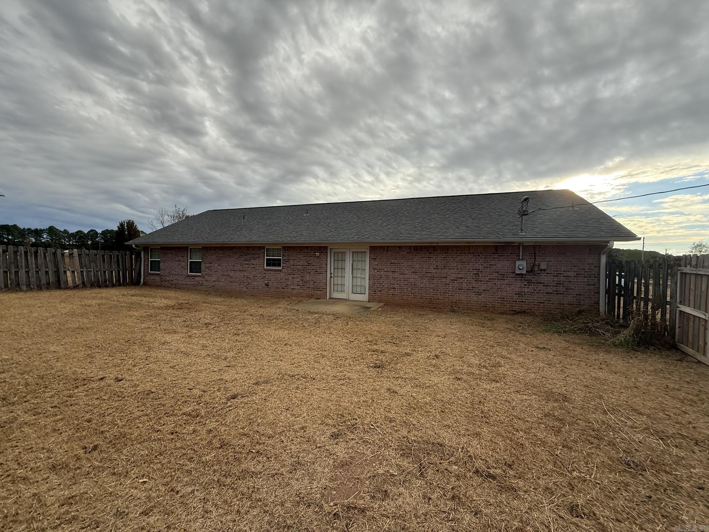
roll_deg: +1.3
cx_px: 354
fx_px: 287
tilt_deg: +1.2
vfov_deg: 85.7
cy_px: 266
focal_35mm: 14
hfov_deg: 102.1
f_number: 2.2
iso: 50
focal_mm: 2.22
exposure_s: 1/853
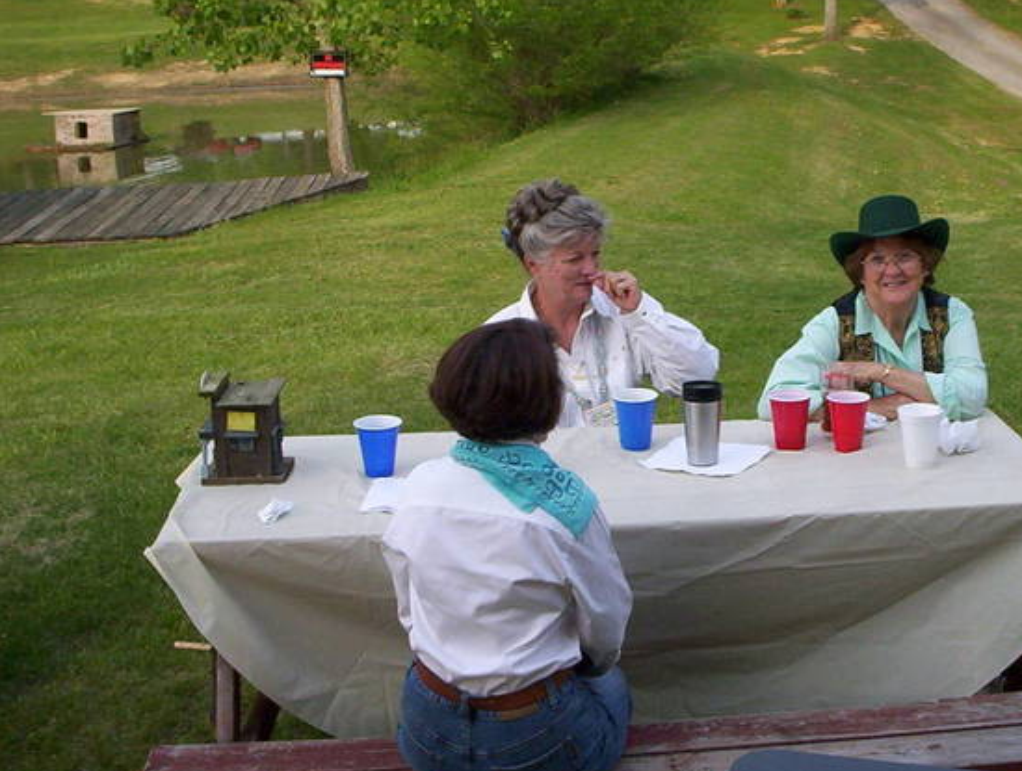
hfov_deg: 33.8
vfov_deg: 26.1
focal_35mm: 56
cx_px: 719
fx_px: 1657
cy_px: 281
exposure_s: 1/172
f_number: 4.5
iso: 100
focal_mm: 4.99
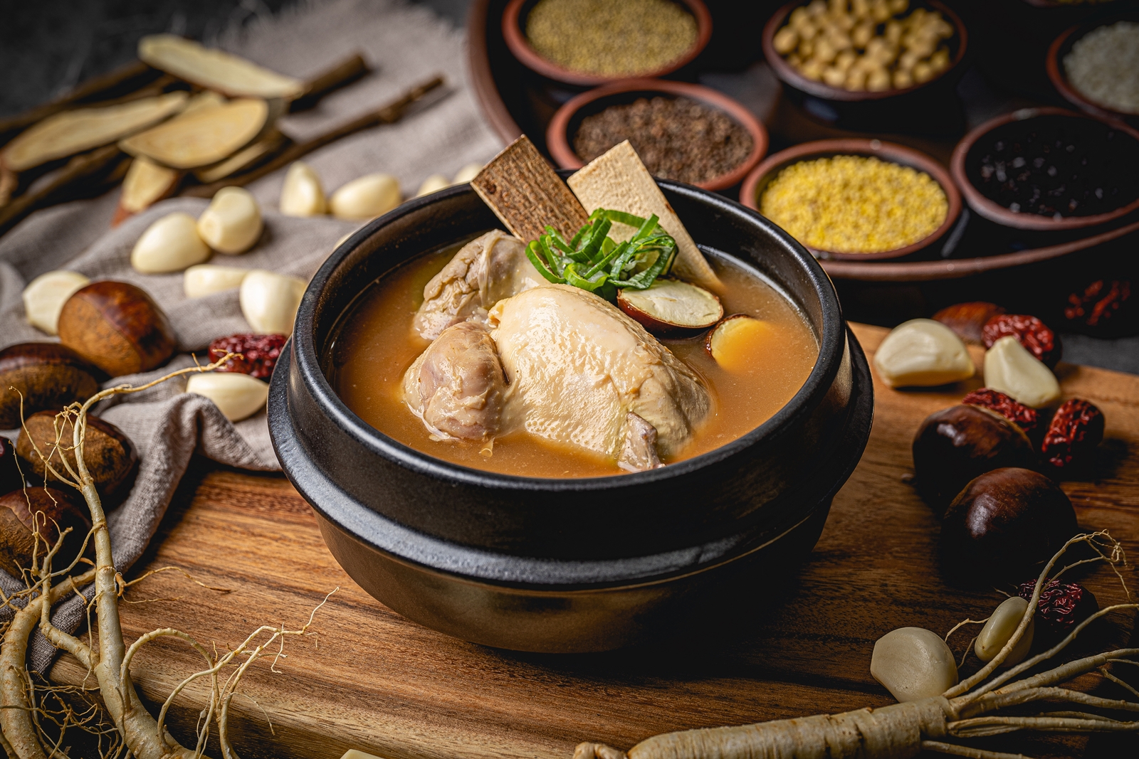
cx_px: 570
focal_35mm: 129
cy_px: 380
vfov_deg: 10.6
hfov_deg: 15.9
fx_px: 4081
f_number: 5.6
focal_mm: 129
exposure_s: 1/125
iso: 100
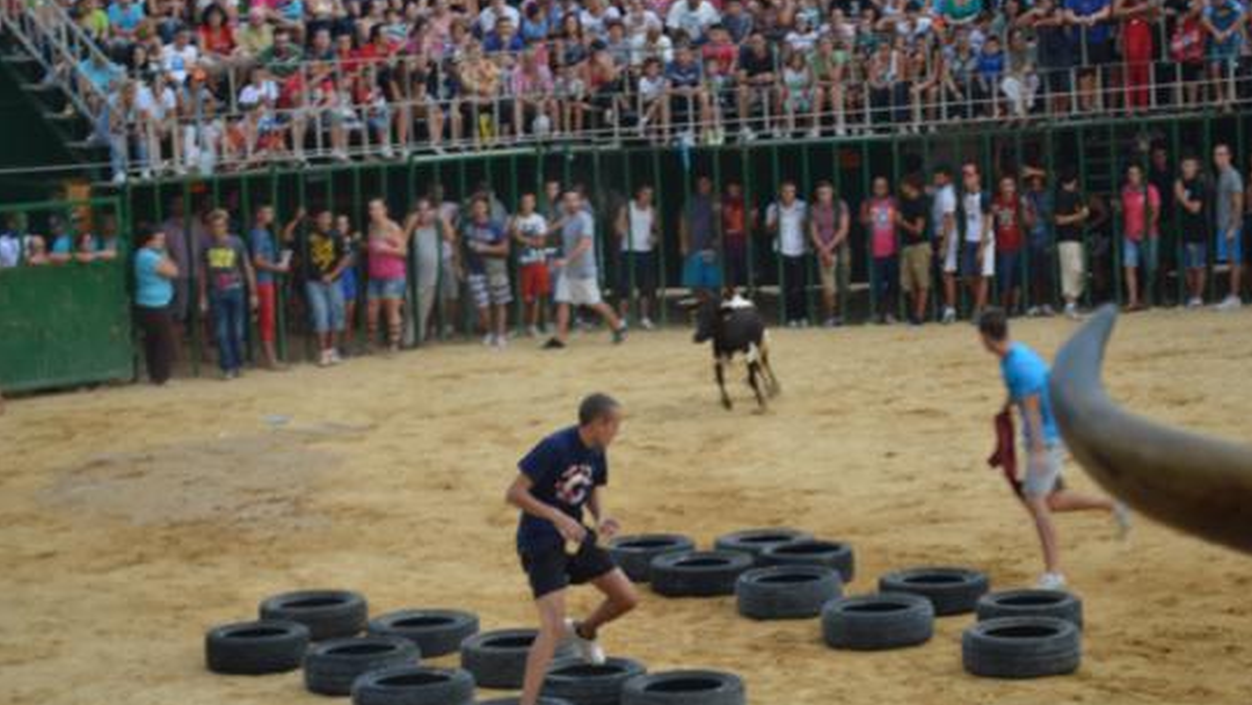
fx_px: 2906
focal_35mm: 88
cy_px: 393
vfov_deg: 13.8
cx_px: 632
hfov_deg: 24.3
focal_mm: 55
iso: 220
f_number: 5.6
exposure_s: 1/125
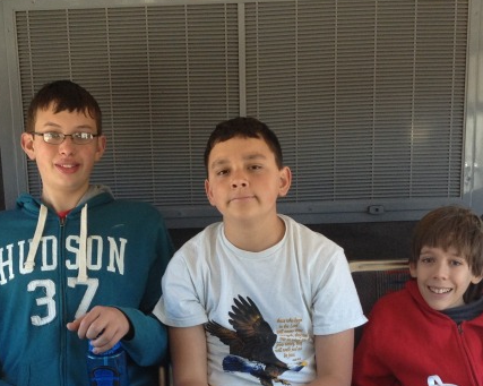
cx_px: 212
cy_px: 384
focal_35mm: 82
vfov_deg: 18.2
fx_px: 1171
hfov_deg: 23.3
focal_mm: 4.28
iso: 64
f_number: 2.4
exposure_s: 1/60
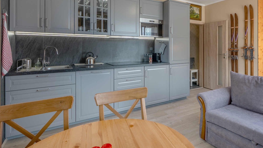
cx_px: 162
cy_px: 49
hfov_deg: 79.9
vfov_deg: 50.5
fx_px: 153
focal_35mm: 22
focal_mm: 16
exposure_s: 1/500
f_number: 8
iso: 640
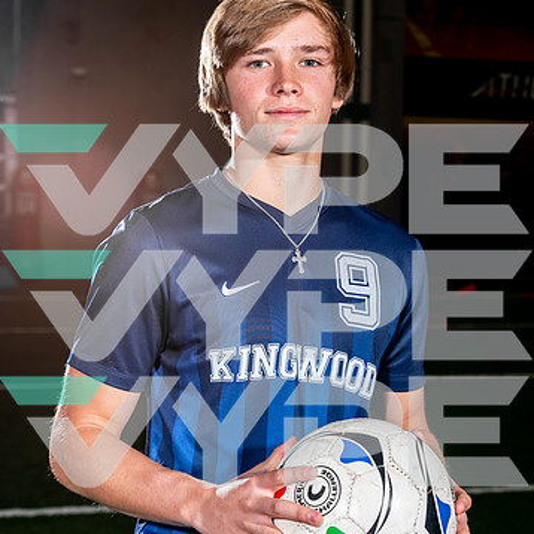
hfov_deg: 20.3
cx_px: 348
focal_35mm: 85
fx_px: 1484
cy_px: 306
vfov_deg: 20.4
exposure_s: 1/125
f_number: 5.6
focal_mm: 53
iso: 100
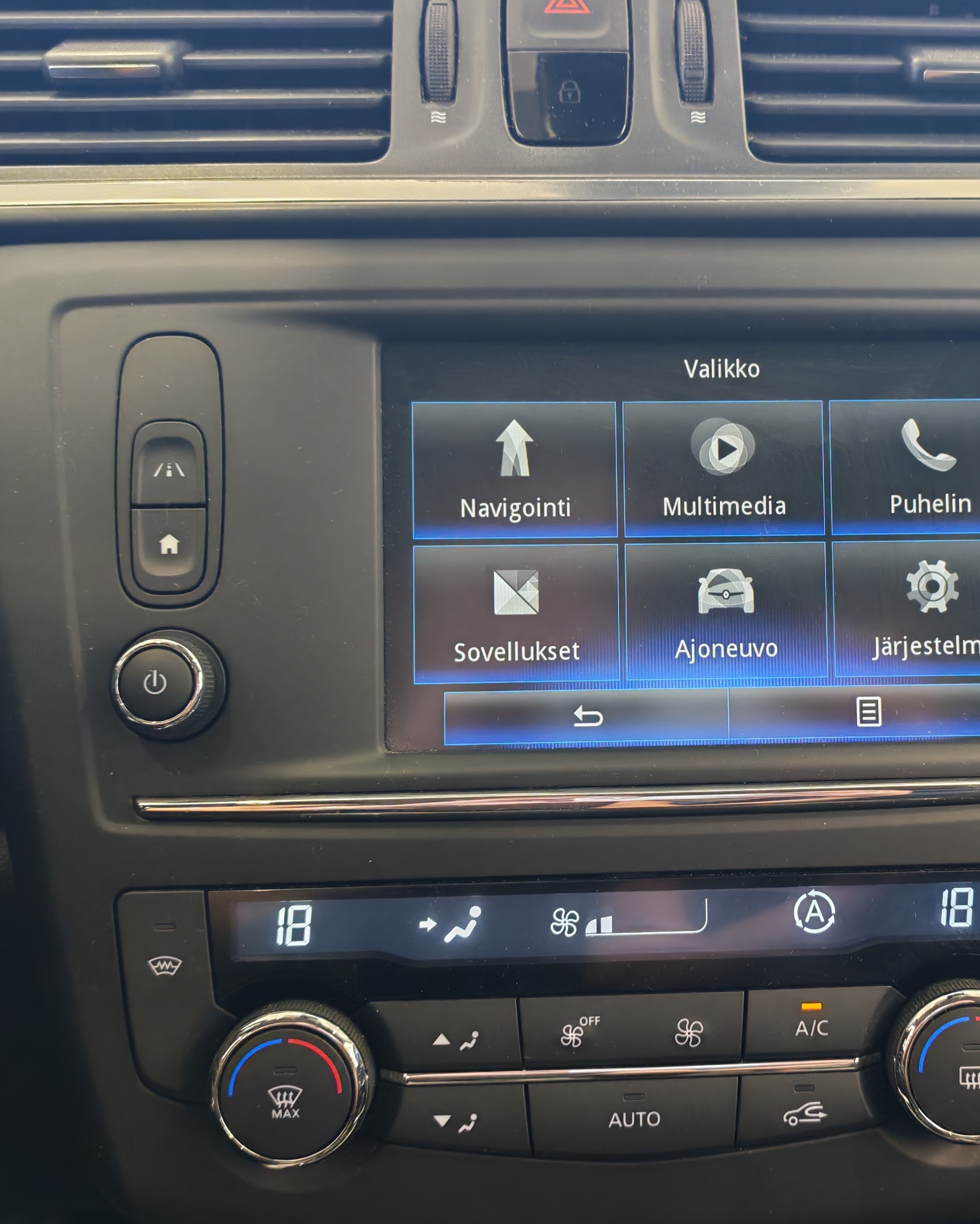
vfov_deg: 42.9
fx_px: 1559
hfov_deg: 34.5
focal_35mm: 43
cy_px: 612
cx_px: 662
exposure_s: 1/50
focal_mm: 6.12
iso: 1250
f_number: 1.9
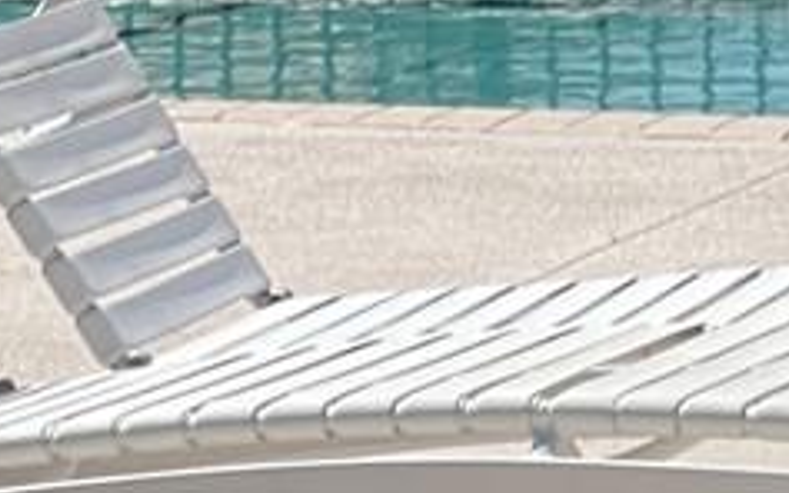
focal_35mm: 458
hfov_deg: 4.5
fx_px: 9846
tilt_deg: -0.3
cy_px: -996
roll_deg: +0.4
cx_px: -533
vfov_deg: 2.8
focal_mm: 7.5
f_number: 2.2
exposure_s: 1/1908
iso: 20
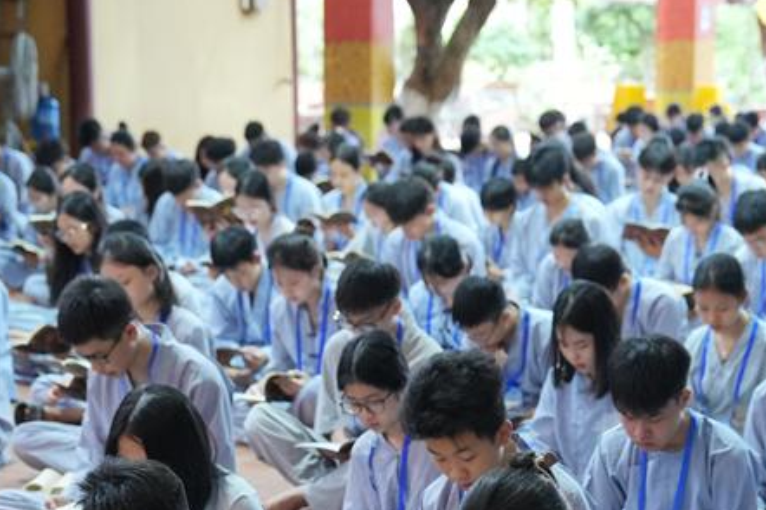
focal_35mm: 125
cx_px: 438
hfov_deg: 16.4
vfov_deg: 10.7
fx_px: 2658
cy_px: 630
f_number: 3.2
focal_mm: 46
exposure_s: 1/125
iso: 4000
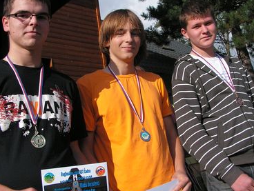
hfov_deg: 42.8
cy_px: 81
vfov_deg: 32.9
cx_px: 141
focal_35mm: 44
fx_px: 323
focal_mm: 6
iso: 50
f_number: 3.2
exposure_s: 1/800
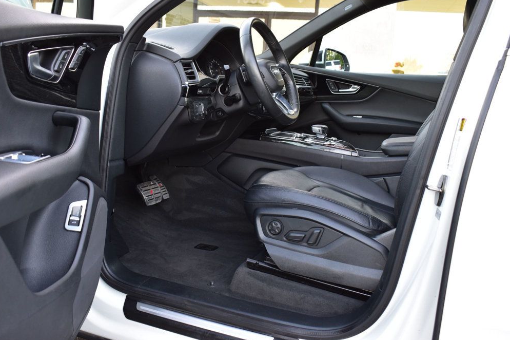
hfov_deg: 55.8
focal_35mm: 34
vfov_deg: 38.9
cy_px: 168
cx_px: 248
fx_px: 481
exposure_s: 1/15
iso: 450
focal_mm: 22
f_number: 6.3
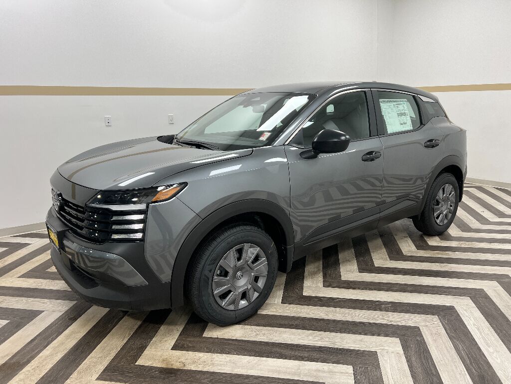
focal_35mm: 26
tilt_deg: -14.2
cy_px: 192
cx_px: 256
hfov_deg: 67.3
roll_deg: +1.0
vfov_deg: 53.1
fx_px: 384
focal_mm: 5.7
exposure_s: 1/120
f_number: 1.5
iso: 80
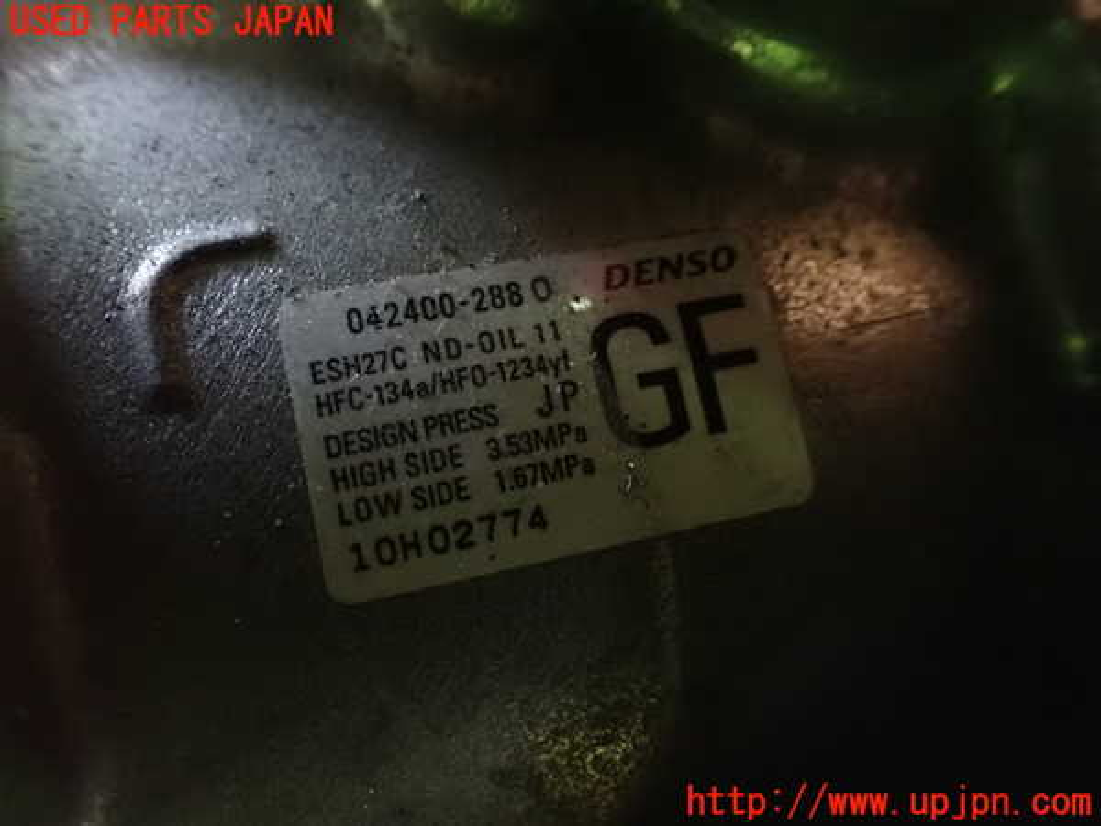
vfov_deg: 46.8
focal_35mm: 30
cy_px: 413
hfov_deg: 60.0
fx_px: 954
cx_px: 550
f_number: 2.3
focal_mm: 5.4
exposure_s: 1/20
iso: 1600
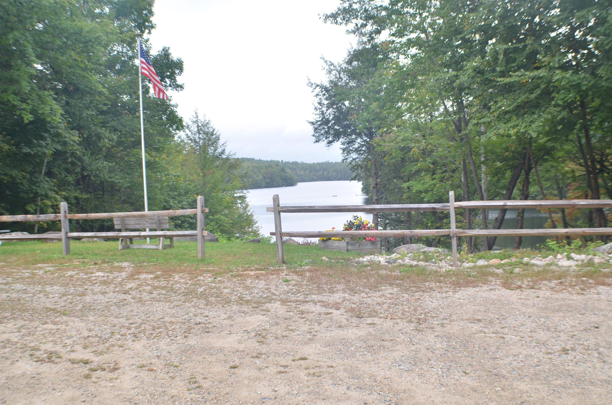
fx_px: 814
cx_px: 306
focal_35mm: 48
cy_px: 202
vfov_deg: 27.9
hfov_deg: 41.2
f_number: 5.6
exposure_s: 1/125
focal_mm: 32
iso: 100
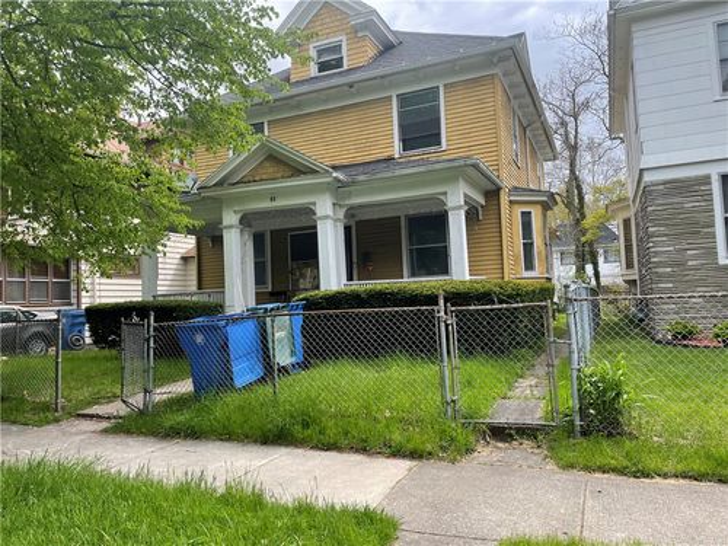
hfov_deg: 67.3
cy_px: 273
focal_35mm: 26
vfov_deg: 53.1
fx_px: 547
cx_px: 364
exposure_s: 1/1383
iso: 32
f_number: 1.6
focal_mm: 4.2
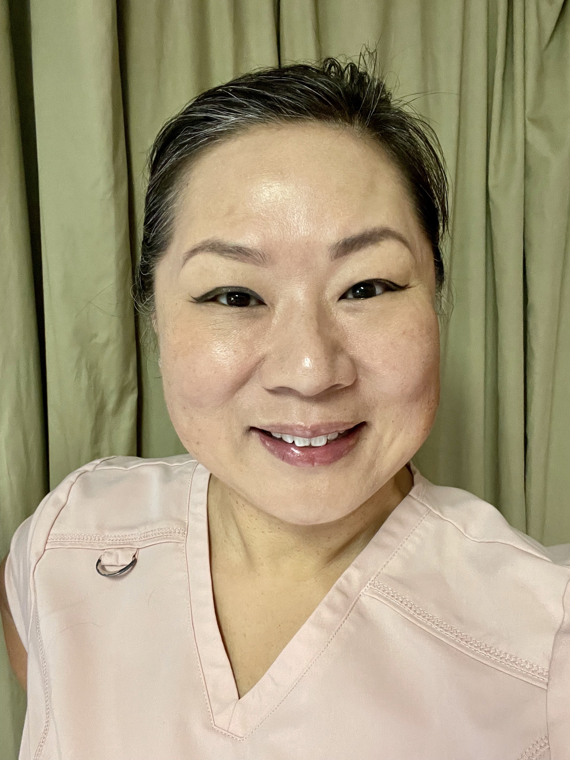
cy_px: 380
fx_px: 659
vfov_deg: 60.0
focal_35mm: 30
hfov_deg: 46.8
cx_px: 285
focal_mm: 2.71
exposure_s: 1/30
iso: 400
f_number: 2.2
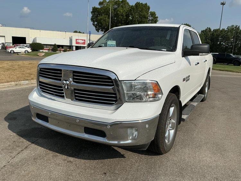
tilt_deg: -8.8
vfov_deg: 49.8
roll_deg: -2.2
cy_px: 90
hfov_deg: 63.4
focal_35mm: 28
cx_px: 120
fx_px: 195
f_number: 1.8
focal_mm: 3
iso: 25
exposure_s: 1/3788
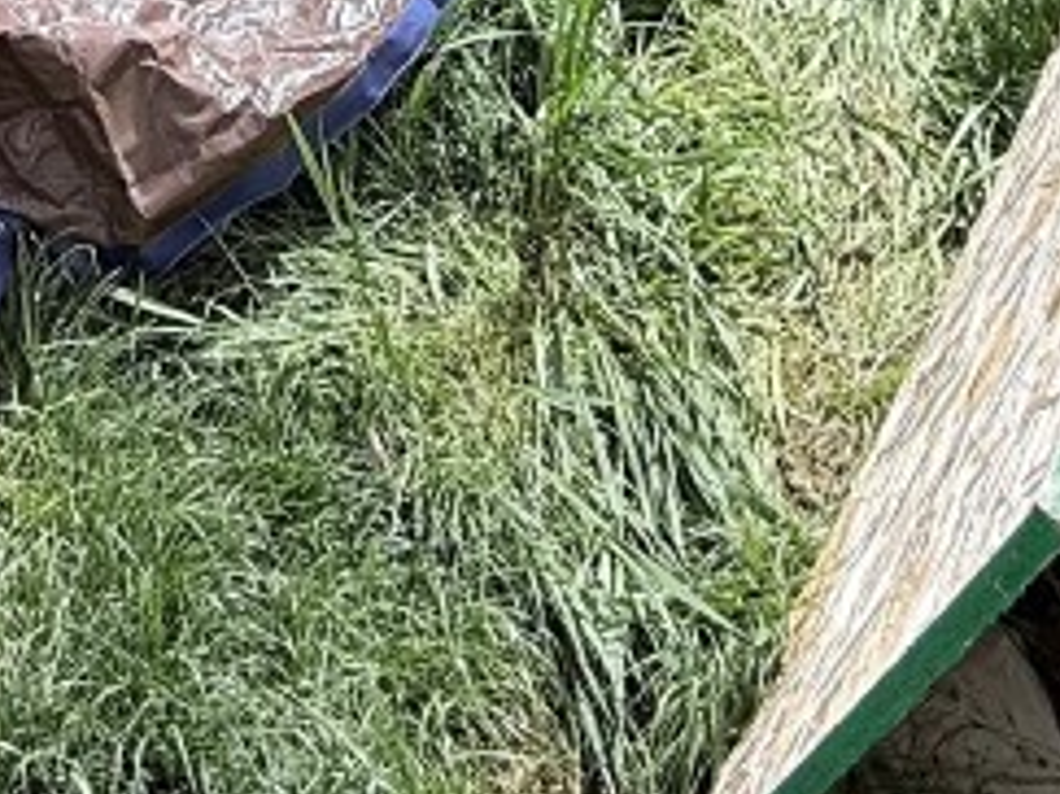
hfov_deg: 32.3
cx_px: 301
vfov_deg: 17.1
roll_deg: +0.5
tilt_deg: -6.8
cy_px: -855
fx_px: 1806
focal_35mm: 59
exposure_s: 1/888
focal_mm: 2.22
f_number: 2.2
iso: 64
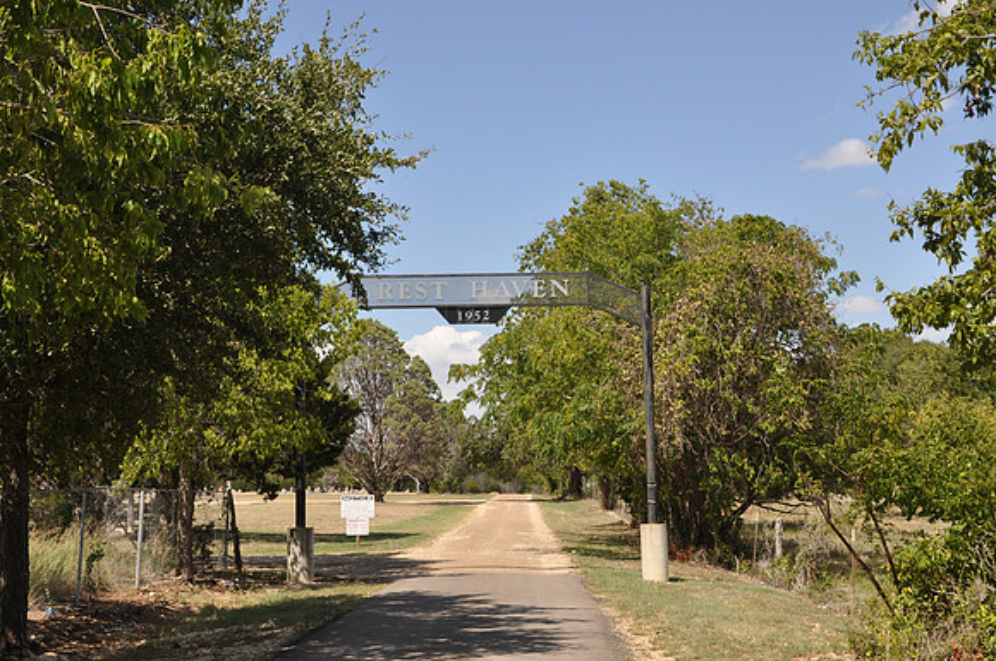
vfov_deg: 25.7
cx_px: 498
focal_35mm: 52
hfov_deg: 37.9
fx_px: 1450
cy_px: 330
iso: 200
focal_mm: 35
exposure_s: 1/250
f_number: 8
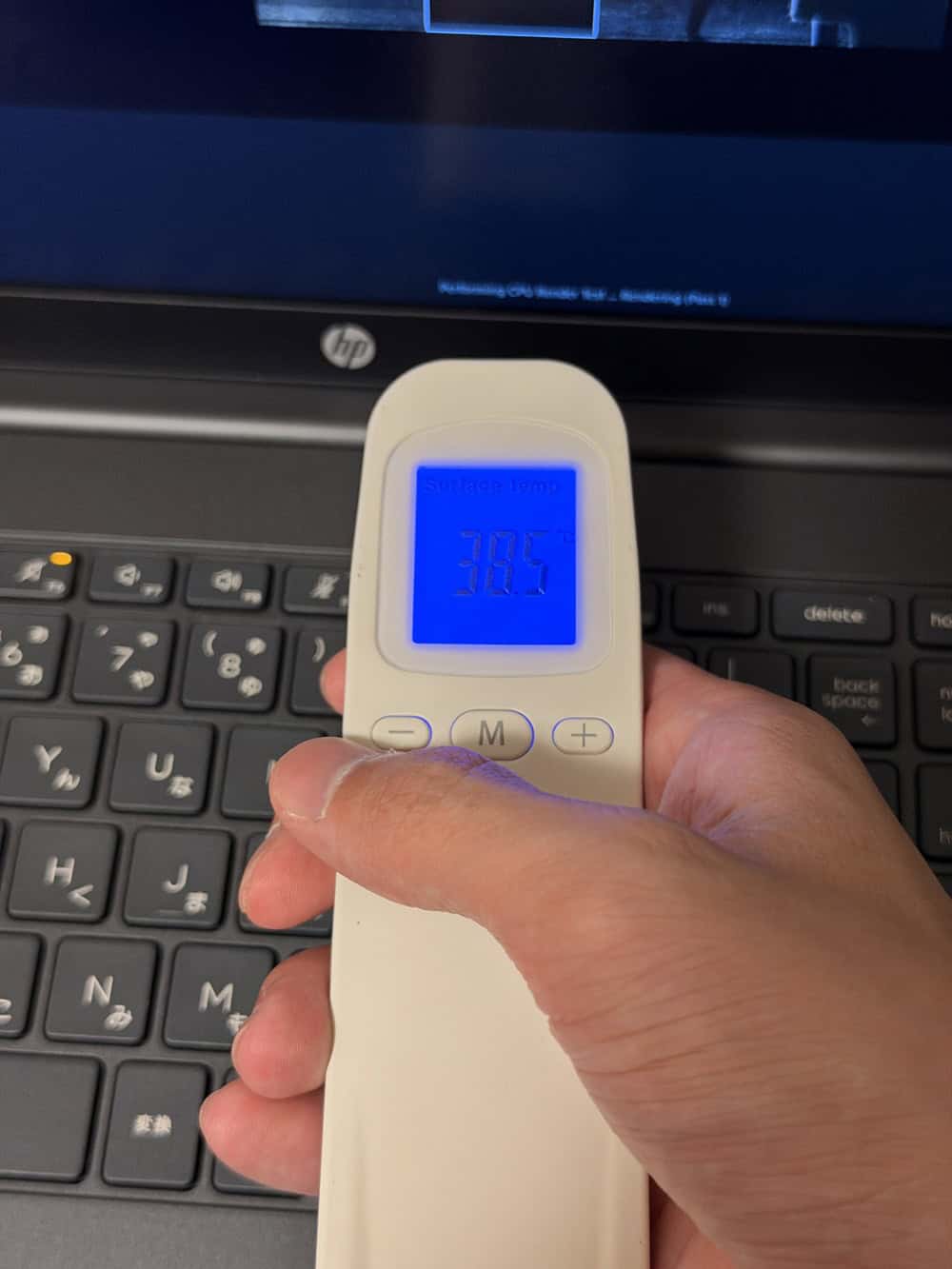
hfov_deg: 30.3
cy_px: 634
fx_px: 1760
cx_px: 476
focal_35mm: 48
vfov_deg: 39.7
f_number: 1.8
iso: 200
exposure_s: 1/40
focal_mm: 6.8
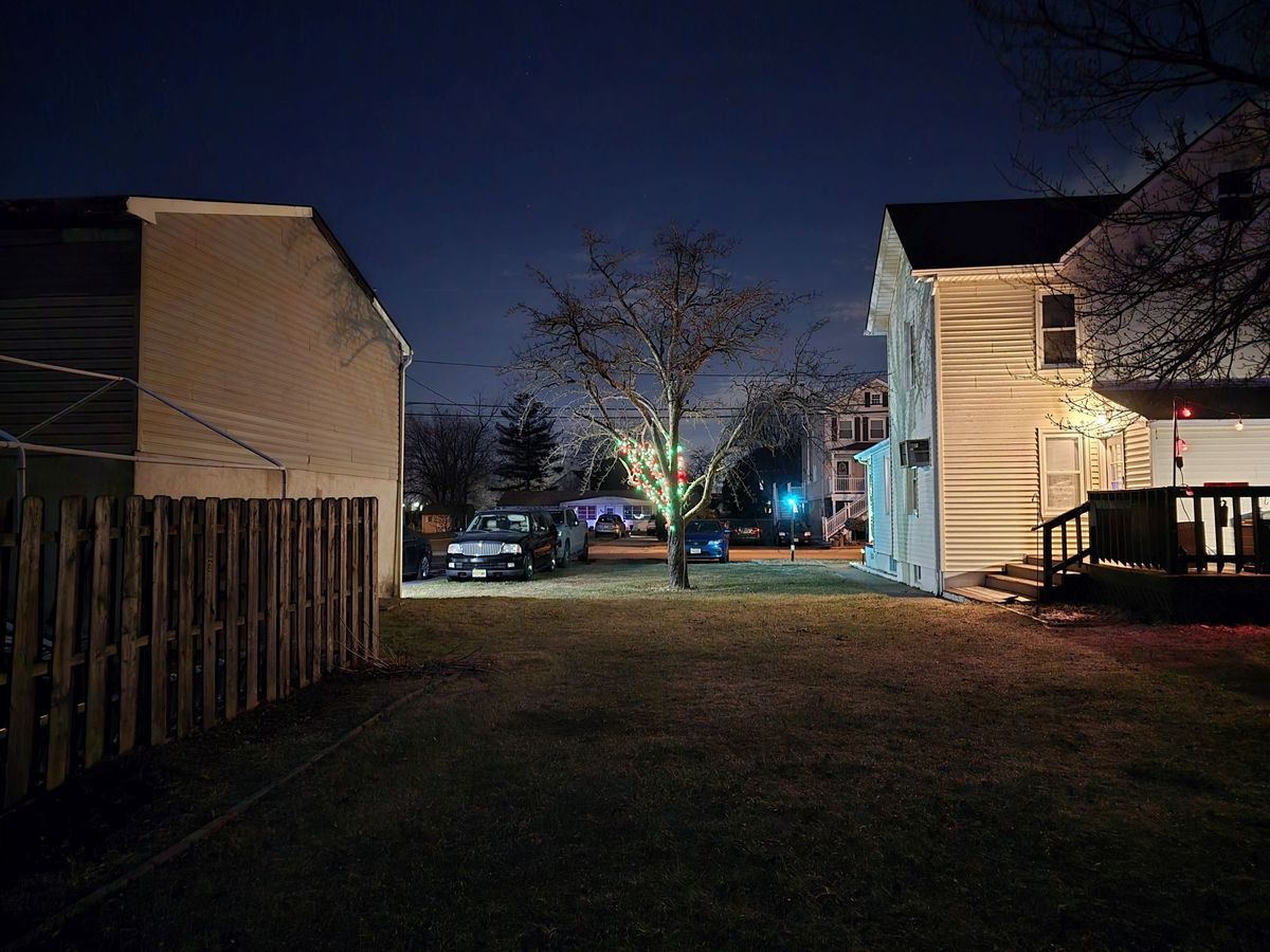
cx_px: 635
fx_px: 844
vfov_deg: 58.9
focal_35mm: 23
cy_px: 476
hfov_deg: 73.9
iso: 3200
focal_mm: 6.3
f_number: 1.7
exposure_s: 1/10
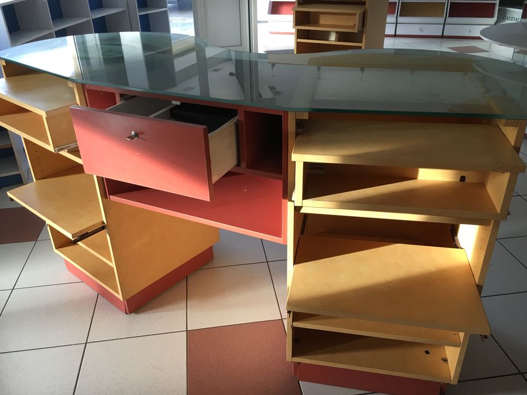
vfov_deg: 46.8
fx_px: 457
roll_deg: +2.0
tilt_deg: -29.8
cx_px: 256
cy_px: 197
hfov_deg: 60.0
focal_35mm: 30
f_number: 2.2
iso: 50
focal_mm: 4.15
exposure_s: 1/33
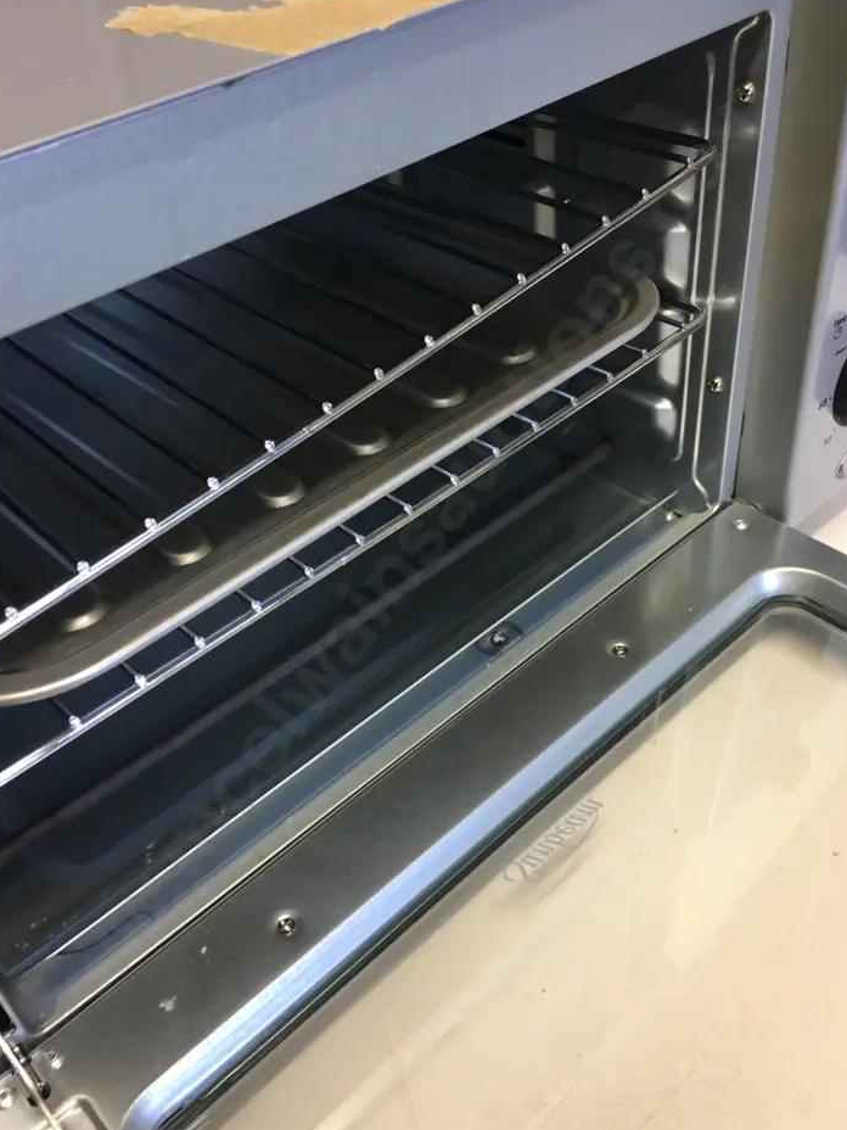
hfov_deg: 44.2
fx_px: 1044
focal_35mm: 32
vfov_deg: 56.8
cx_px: 411
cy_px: 554
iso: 32
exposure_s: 1/17
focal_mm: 4.15
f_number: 2.2
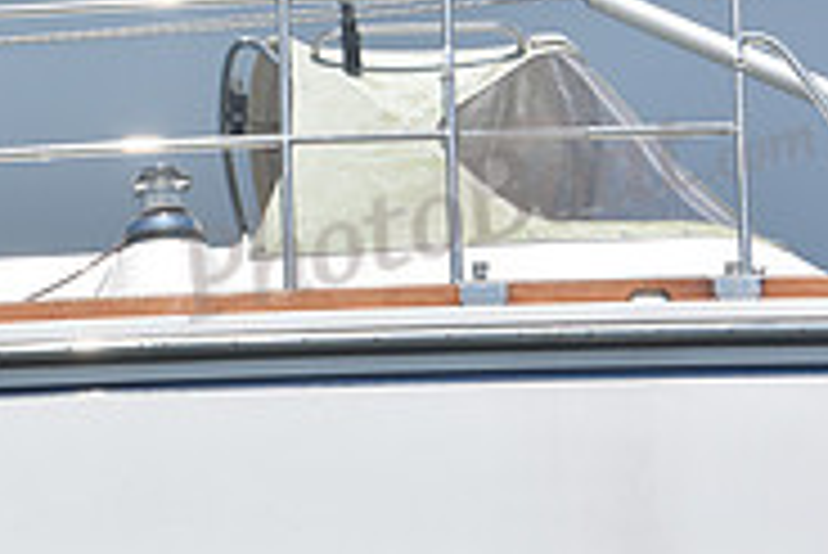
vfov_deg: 4.2
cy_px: 502
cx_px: -50
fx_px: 7619
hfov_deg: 6.2
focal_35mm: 331
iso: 320
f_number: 11
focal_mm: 105
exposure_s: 1/1000
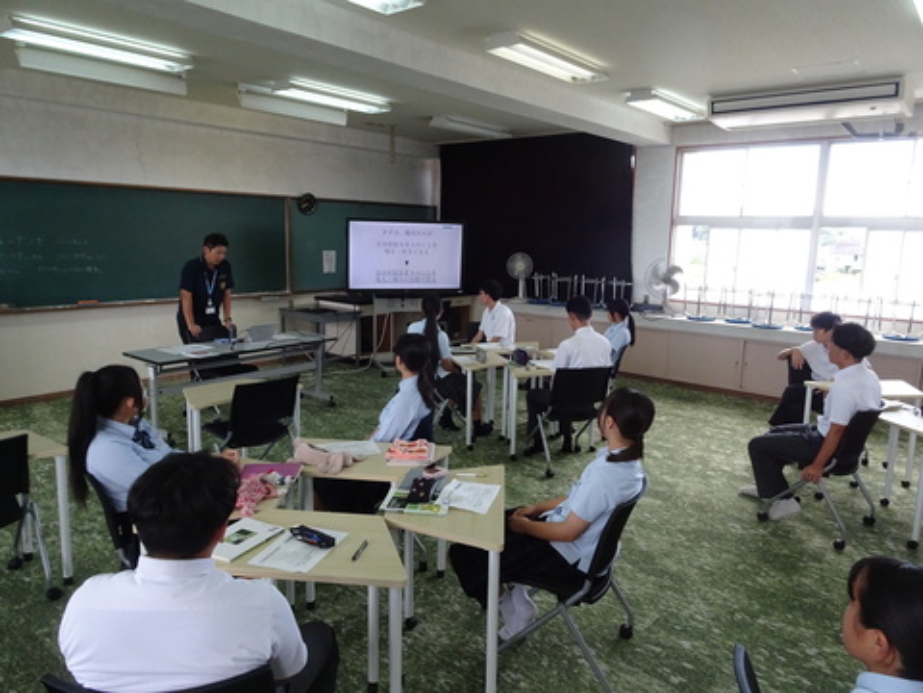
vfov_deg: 56.8
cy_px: 346
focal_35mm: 24
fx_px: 640
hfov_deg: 71.6
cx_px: 462
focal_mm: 4.1
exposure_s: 1/250
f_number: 3.5
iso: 500
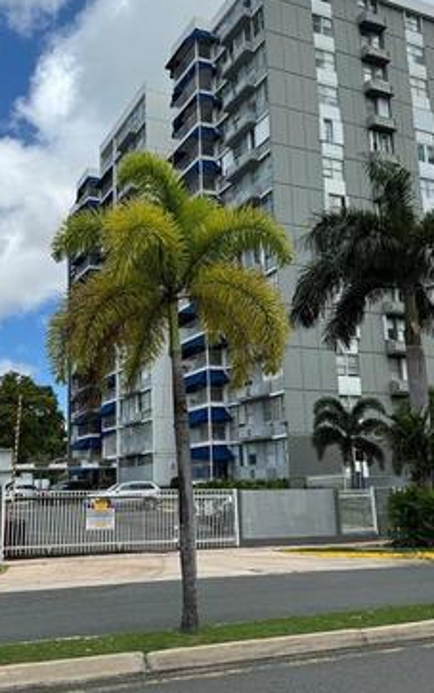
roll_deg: +1.3
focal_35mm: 35
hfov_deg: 36.0
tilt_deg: +8.9
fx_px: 662
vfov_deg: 55.3
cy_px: 363
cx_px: 154
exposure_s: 1/5814
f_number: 1.78
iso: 80
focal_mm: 6.86
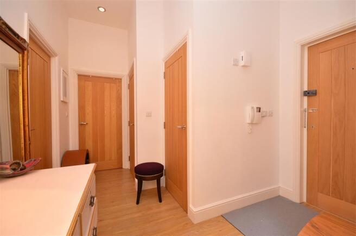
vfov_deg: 77.0
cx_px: 178
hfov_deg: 100.5
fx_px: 148
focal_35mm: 15
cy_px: 118
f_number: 10
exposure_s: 1/3
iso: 640
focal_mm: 10
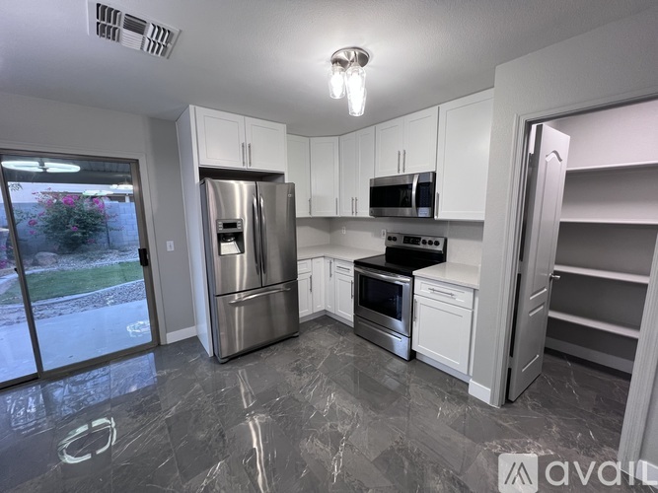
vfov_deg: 89.9
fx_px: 247
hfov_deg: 106.2
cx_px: 329
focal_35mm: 13
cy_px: 246
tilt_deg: -8.4
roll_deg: -0.2
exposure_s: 1/60
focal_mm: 1.57
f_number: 1.8
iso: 125
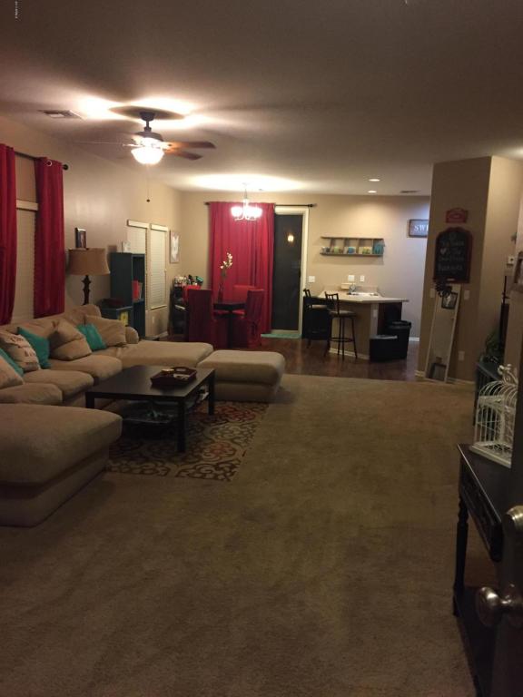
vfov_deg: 61.7
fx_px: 584
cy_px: 348
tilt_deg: -6.6
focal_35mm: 29
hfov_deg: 48.2
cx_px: 262
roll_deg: -0.5
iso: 250
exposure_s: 1/20
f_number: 2.2
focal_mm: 4.15
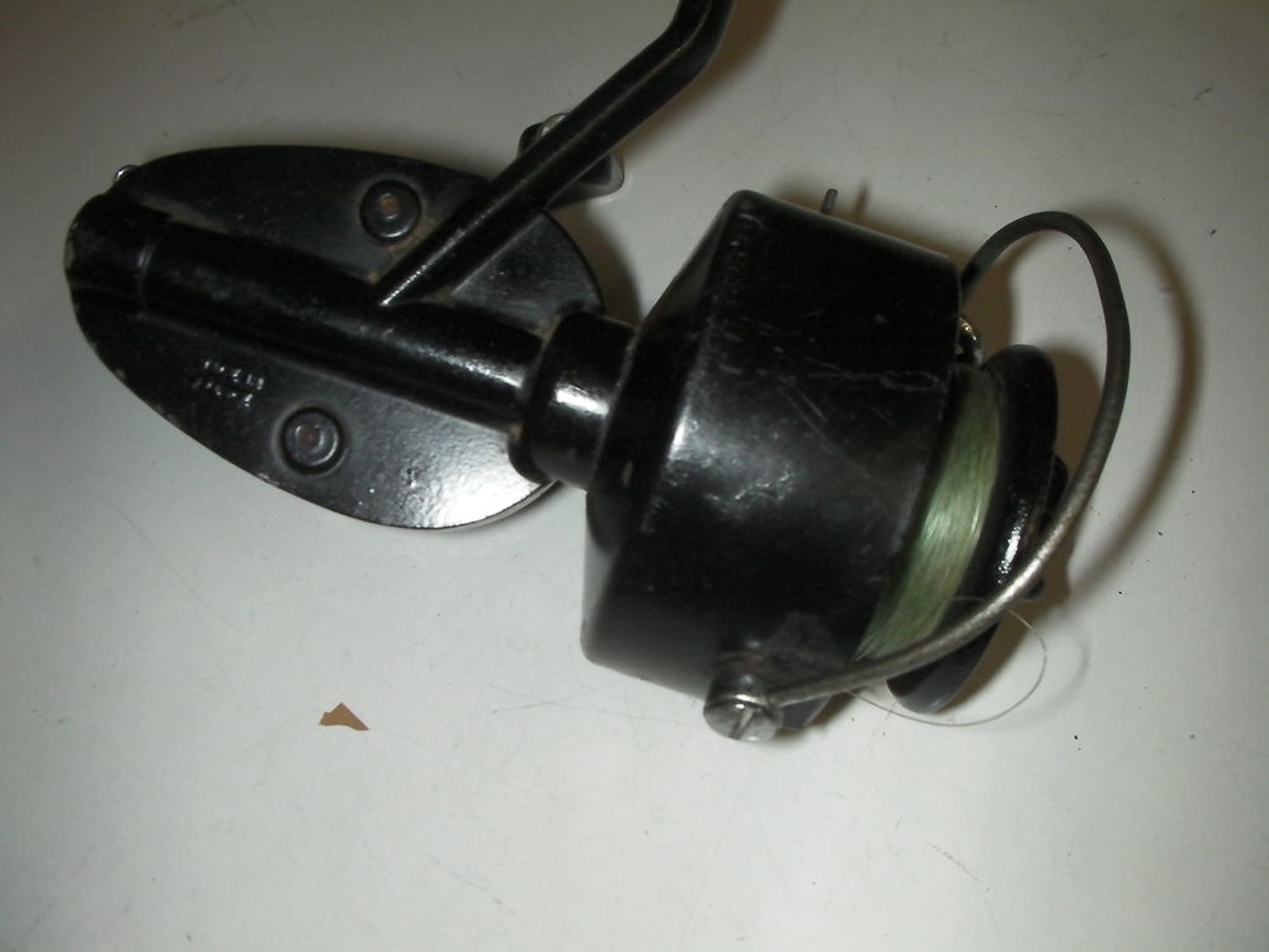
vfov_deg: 37.7
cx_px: 634
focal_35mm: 38
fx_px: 1393
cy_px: 476
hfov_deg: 49.0
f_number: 5.6
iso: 200
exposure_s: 1/30
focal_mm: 6.3
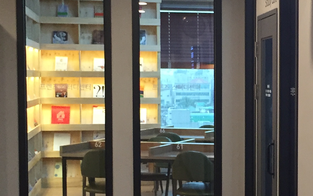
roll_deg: -1.3
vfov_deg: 13.7
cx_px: 280
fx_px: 810
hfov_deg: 21.4
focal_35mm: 95
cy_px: 132
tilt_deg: -4.3
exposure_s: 1/30
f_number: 2.2
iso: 50
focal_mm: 4.15
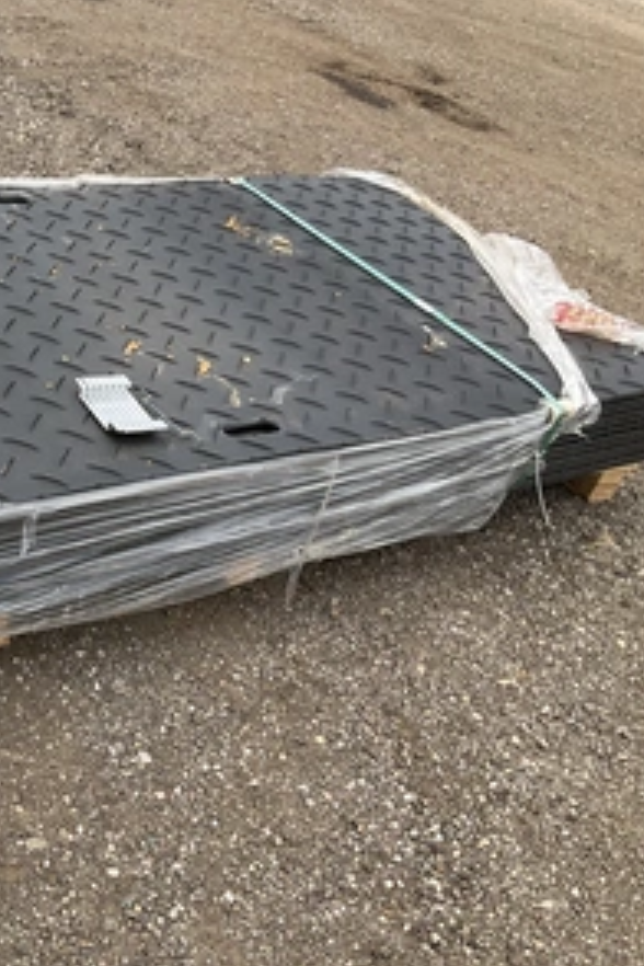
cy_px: 486
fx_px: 1100
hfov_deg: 30.5
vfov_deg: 47.4
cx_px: 10
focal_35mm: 41
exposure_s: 1/997
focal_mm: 3
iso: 25
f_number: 1.8
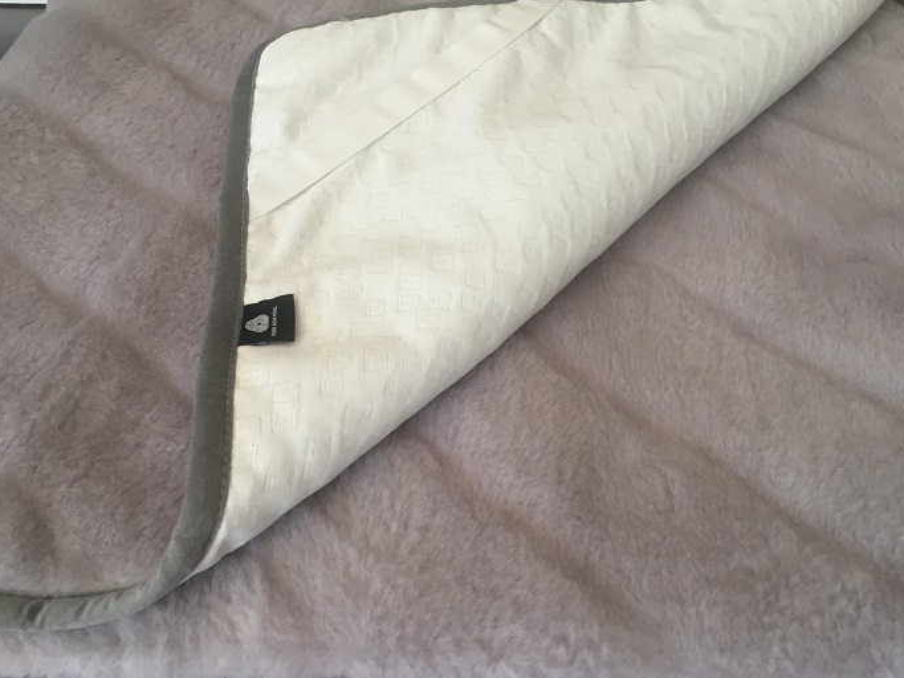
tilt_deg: -47.3
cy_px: 332
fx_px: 888
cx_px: 463
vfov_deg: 41.8
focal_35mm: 34
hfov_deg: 53.9
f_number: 2.2
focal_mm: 4.15
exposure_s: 1/33
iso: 32
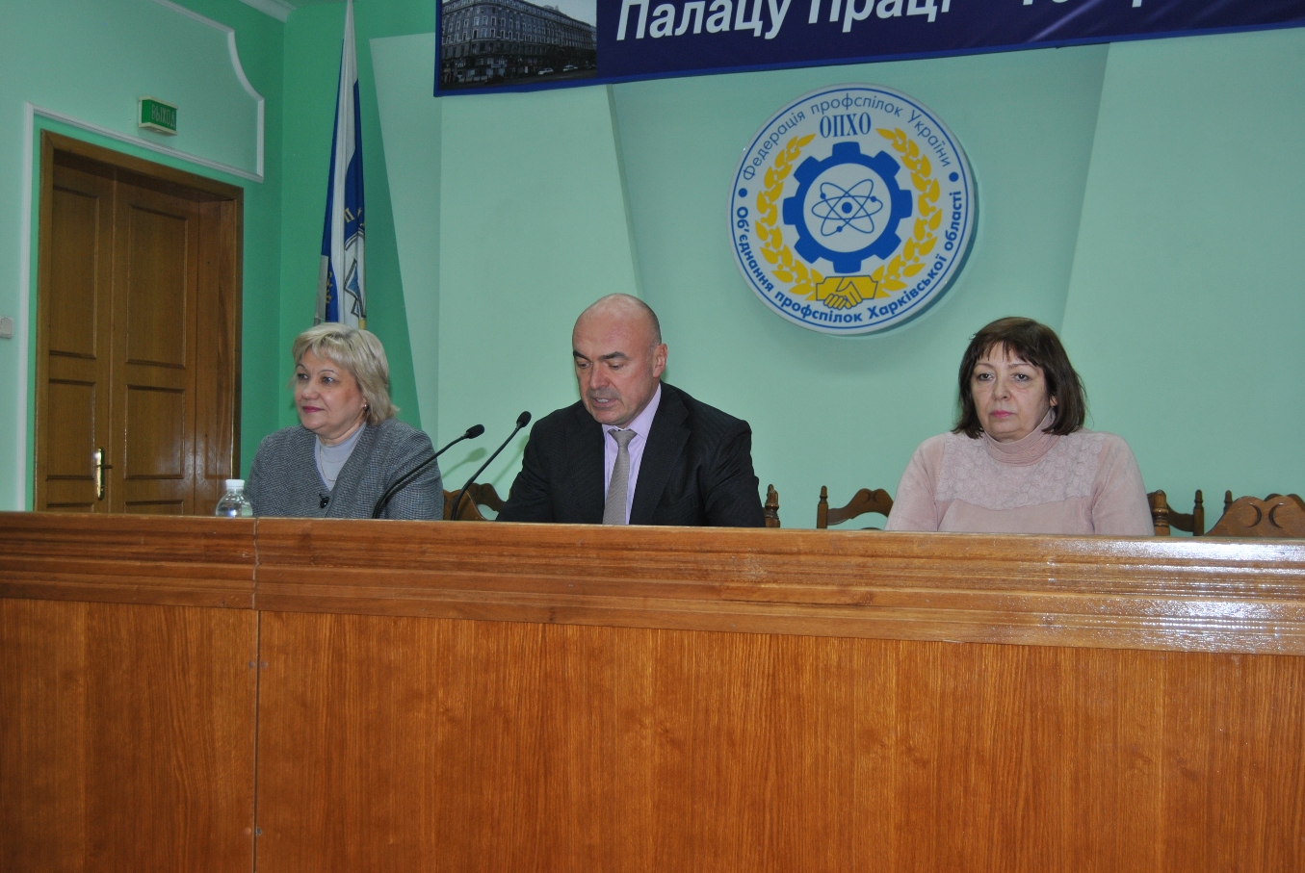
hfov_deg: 46.3
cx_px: 652
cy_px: 436
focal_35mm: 42
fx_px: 1524
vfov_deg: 32.0
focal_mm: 28
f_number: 4
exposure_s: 1/60
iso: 200
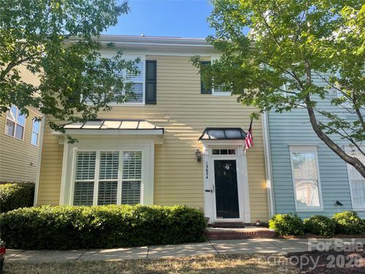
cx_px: 182
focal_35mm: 26
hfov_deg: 67.3
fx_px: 274
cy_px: 137
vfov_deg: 53.1
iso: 32
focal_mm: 4.2
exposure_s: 1/461
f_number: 1.6
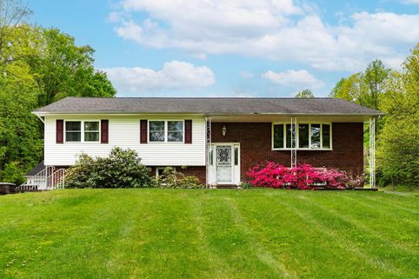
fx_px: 326
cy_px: 141
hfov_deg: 65.5
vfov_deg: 46.4
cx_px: 203
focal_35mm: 28
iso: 400
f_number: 9
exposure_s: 1/320
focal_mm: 27
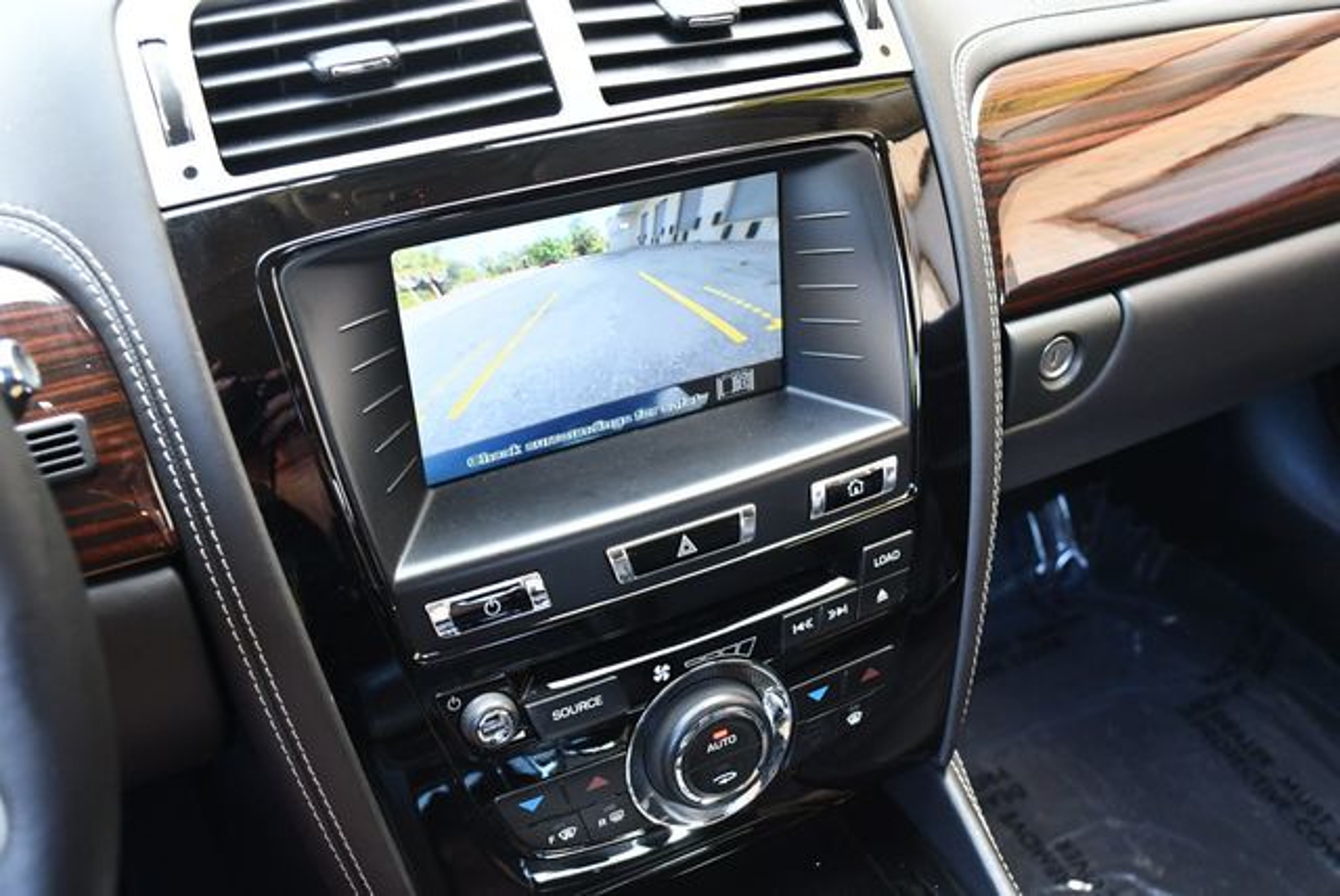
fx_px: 1341
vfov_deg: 36.9
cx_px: 670
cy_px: 448
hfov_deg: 53.1
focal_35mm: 36
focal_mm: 18
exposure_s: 1/125
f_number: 3.5
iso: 1000
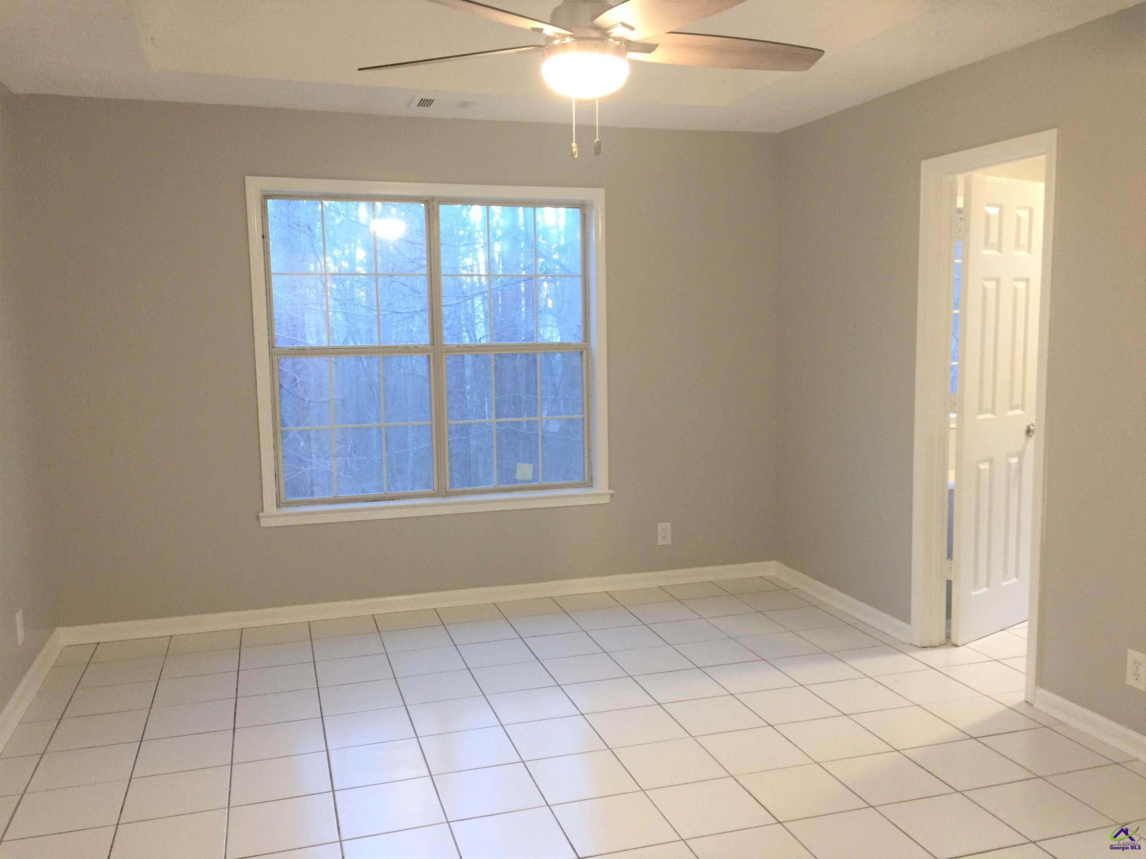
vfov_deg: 48.2
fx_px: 960
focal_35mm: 29
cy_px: 430
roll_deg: +0.2
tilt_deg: -6.6
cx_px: 573
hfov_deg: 61.7
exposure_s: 1/30
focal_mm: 4.15
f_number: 2.2
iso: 125
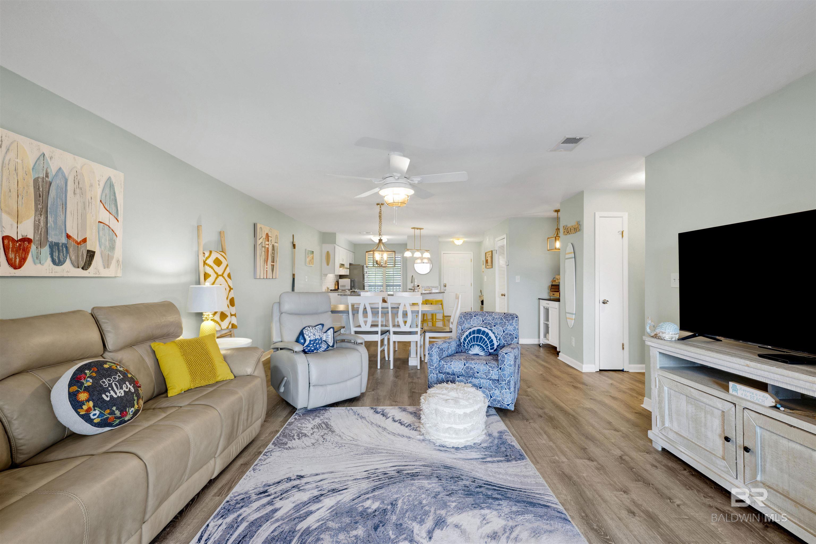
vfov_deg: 81.2
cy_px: 272
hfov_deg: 104.3
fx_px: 317
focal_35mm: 14
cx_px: 408
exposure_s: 1/3
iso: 400
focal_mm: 14
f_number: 11
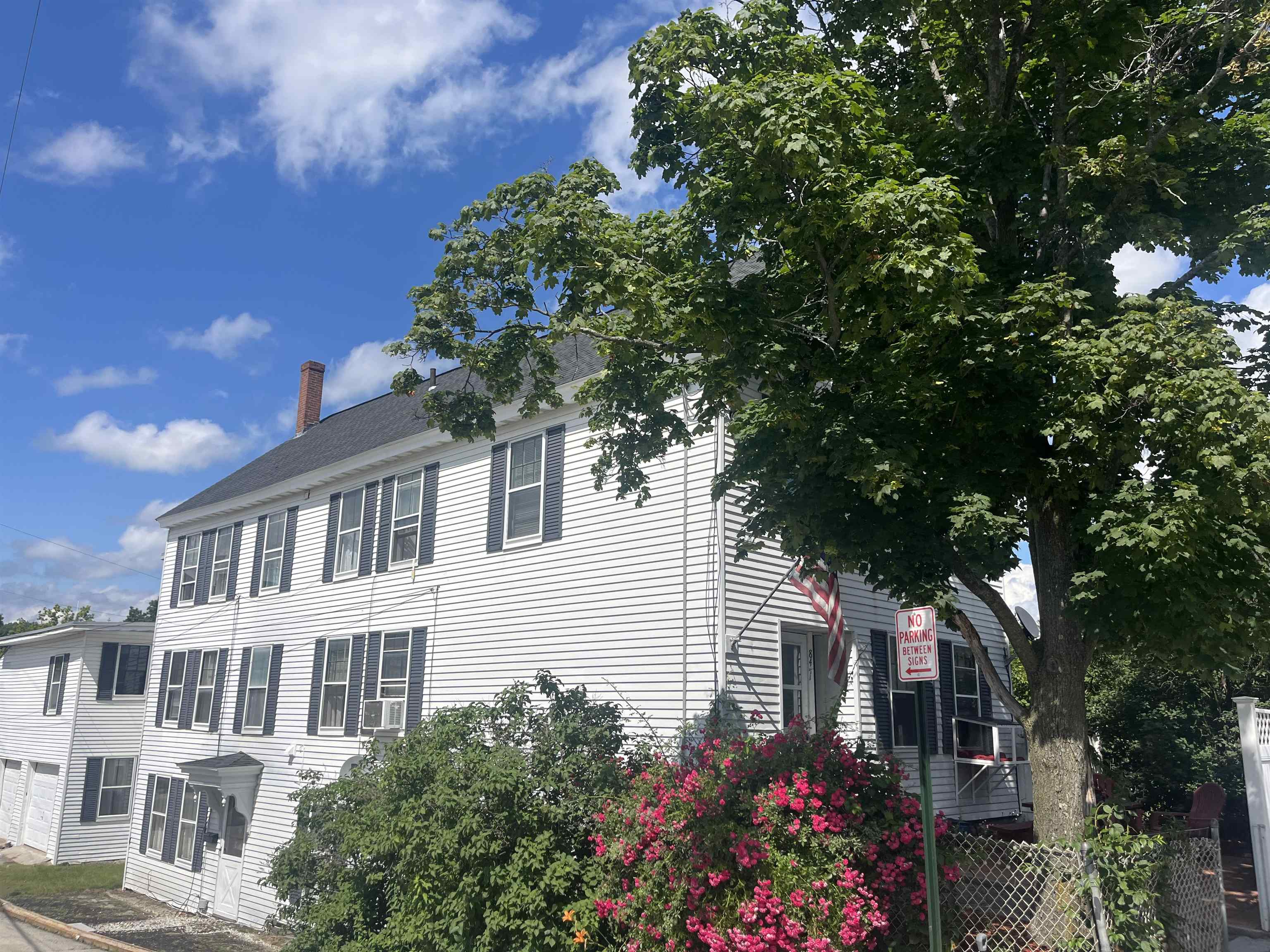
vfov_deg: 53.1
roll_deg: +0.6
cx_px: 635
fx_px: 954
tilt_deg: +14.7
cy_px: 476
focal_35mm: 26
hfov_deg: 67.3
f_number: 1.6
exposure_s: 1/5319
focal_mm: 5.1
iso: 50
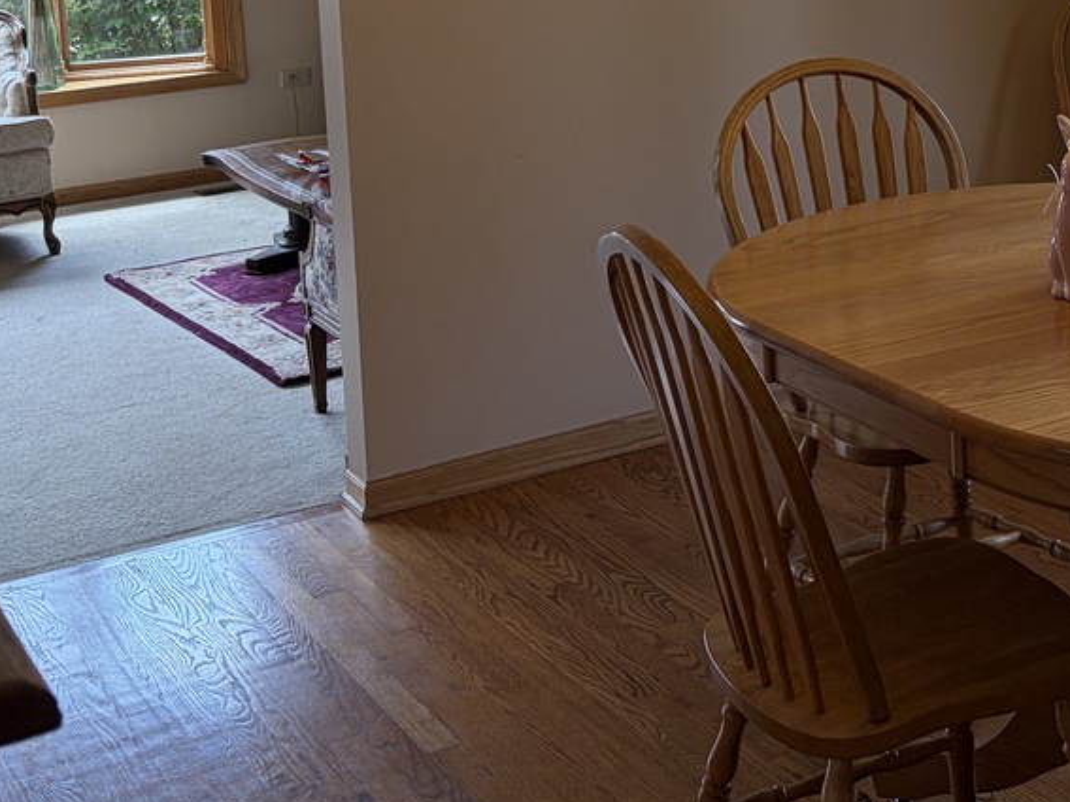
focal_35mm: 66
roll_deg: +3.3
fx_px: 2040
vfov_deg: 21.1
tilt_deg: -5.2
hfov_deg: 28.8
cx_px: 840
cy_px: -87
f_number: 1.6
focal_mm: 5.96
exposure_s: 1/149
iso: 64
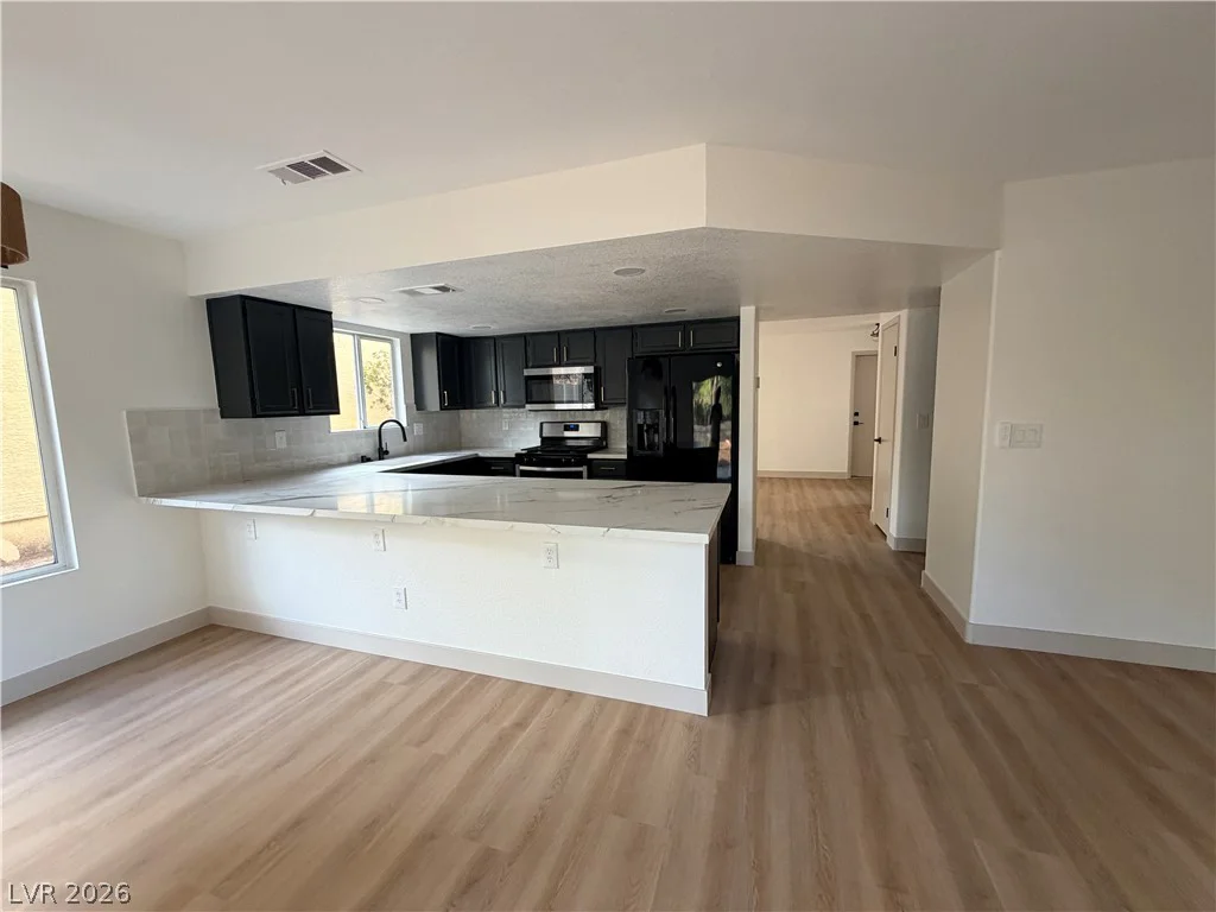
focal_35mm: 14
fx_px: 492
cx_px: 608
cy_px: 456
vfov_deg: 85.7
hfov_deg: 102.1
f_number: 2.2
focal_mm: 2.22
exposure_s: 1/121
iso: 320
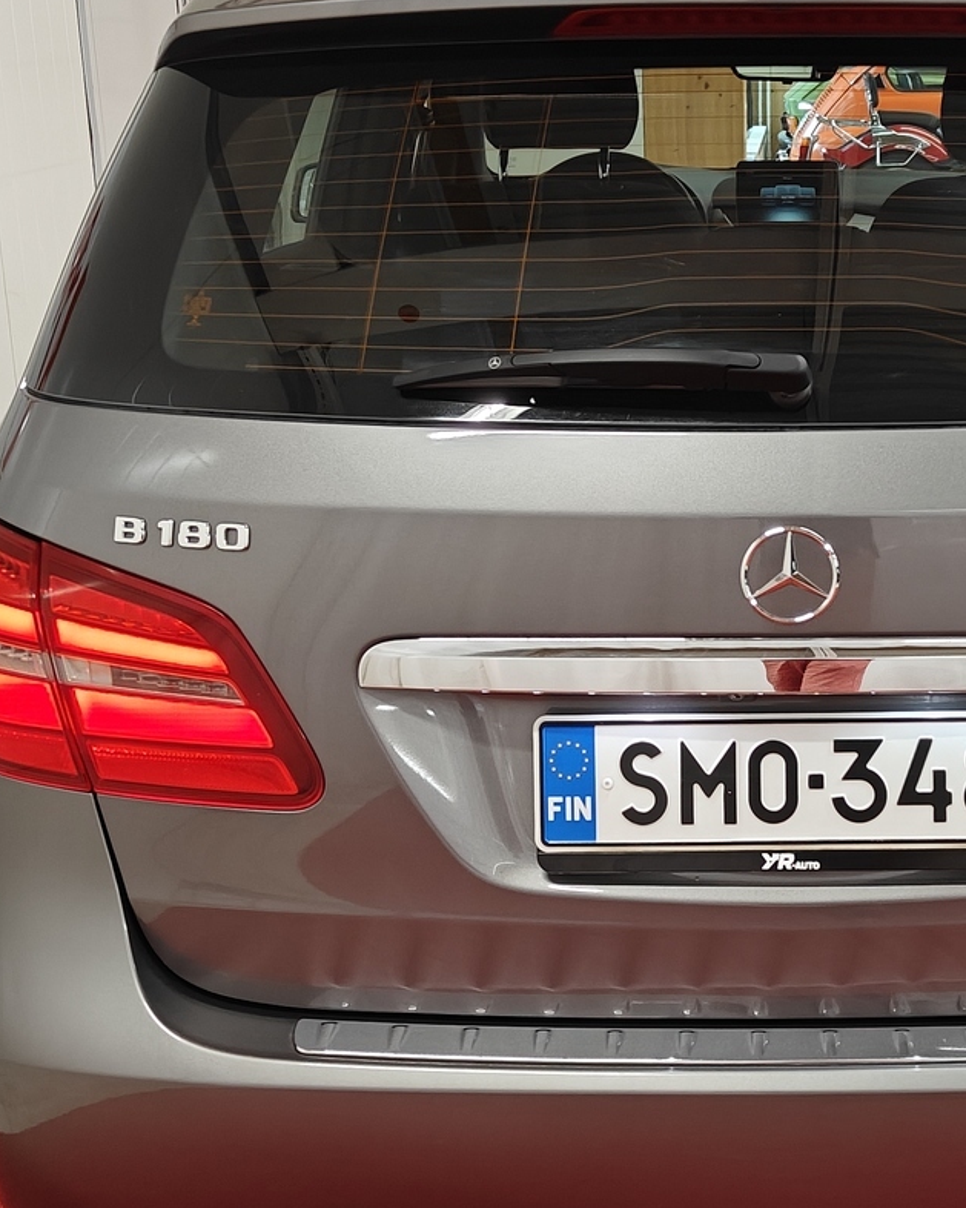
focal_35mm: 59
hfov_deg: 25.3
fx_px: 2108
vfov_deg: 31.9
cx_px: 806
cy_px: 665
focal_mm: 5.59
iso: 80
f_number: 1.8
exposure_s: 1/63
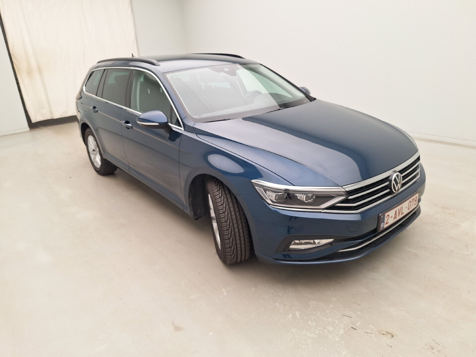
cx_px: 238
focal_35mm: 23
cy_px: 178
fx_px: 316
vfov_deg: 58.9
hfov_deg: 73.9
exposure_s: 1/100
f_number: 1.8
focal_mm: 5.54
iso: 50
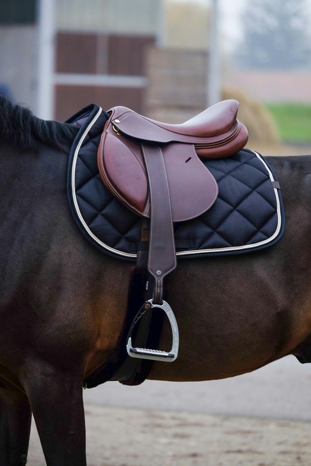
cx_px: 156
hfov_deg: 4.7
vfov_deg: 7.0
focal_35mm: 294
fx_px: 3808
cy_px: 233
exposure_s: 1/180
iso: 800
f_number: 4
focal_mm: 196
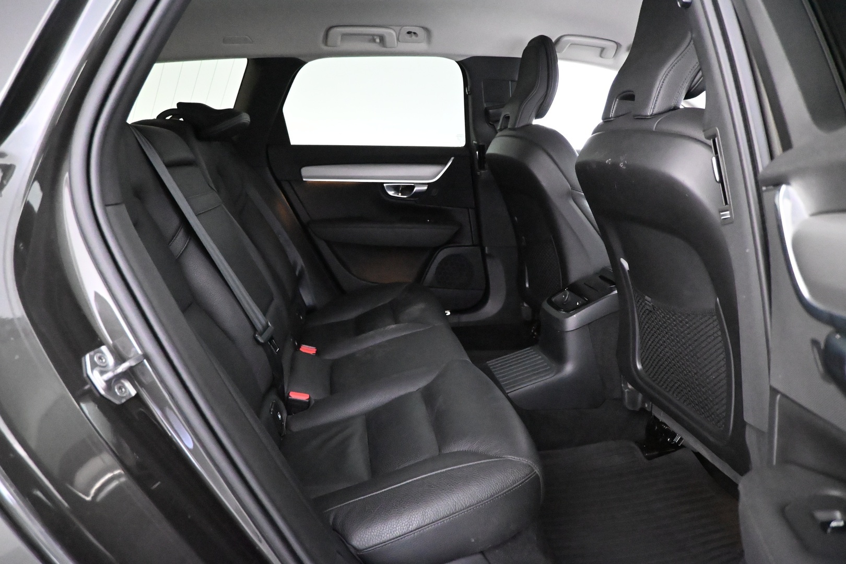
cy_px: 282
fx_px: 564
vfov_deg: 53.1
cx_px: 423
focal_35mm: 24
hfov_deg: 73.7
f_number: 3.5
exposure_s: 1/50
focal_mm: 16
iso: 12800
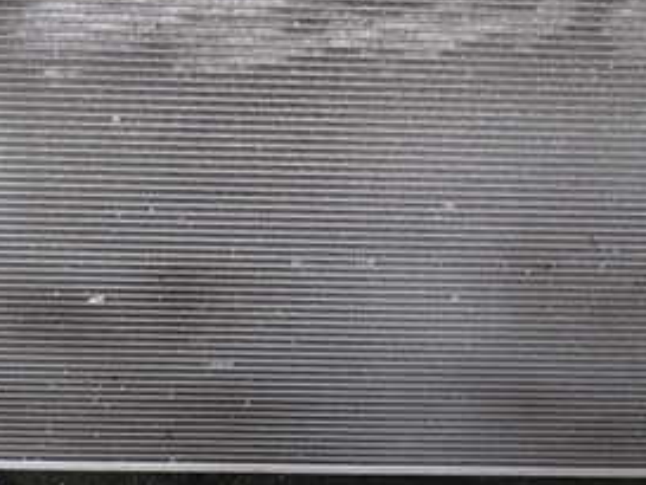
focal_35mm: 55
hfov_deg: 34.9
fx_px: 1027
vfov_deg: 26.0
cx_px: 357
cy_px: 80
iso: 200
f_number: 2
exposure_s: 1/50
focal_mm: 4.5
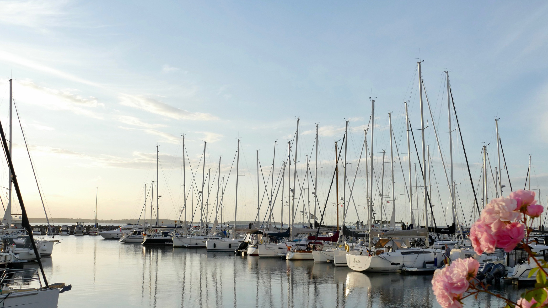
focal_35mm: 40
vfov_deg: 29.7
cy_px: 176
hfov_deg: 50.5
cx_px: 275
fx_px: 581
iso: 400
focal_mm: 13.97
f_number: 6.3
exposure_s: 1/1300
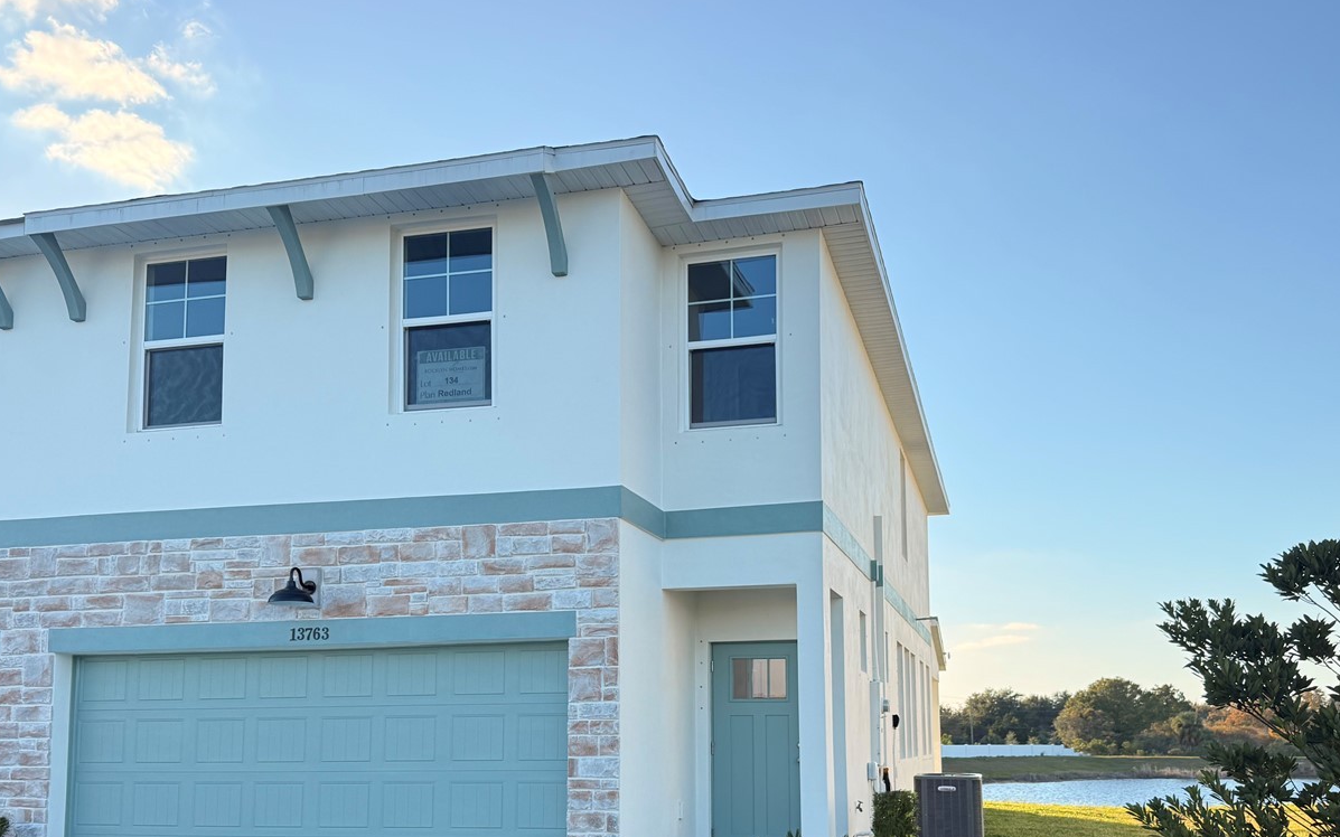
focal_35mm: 34
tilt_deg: +7.1
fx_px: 1242
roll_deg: +0.1
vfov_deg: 36.7
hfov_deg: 56.7
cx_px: 671
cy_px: 593
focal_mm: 6.76
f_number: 1.78
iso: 100
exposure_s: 1/1585
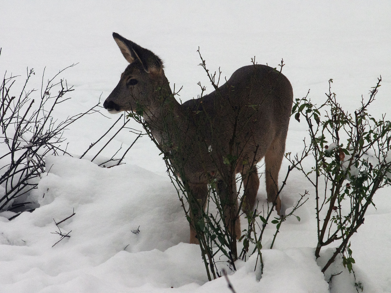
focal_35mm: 500
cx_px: 196
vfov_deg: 3.0
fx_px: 5650
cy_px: 146
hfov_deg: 4.0
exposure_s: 1/250
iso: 800
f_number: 6.3
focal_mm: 250
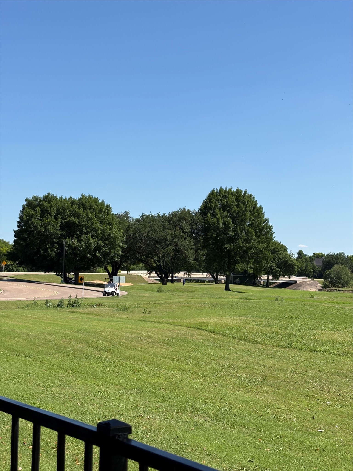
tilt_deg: +3.6
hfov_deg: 28.0
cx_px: 176
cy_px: 236
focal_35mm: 52
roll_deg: -1.3
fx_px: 707
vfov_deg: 36.8
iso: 32
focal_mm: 5.96
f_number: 1.6
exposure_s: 1/3125
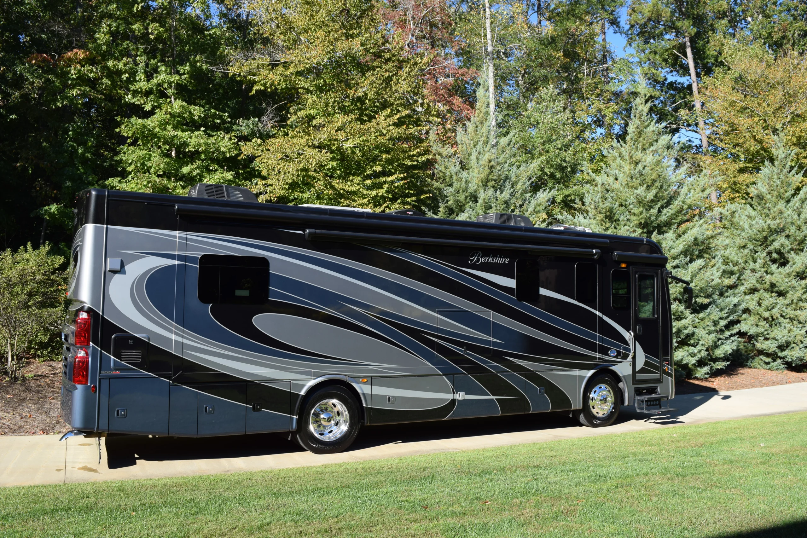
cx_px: 404
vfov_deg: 43.6
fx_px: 672
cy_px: 269
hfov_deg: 61.9
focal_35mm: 30
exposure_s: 1/250
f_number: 8
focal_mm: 20
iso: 200
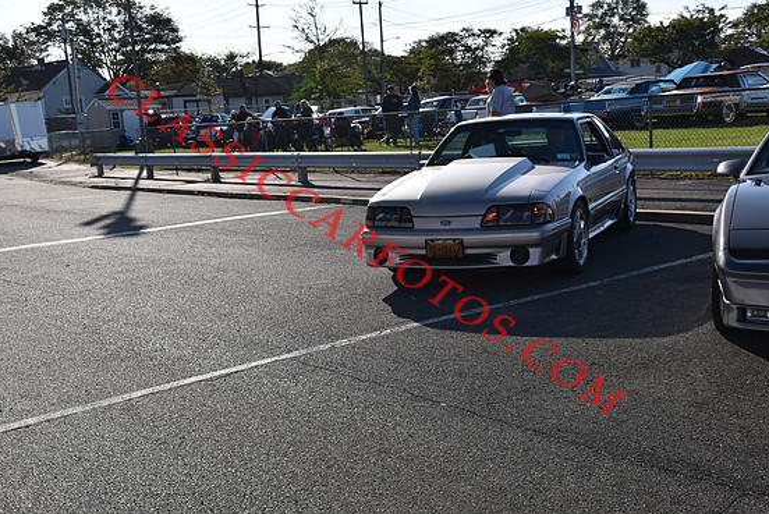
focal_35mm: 43
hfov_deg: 45.8
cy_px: 246
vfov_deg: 31.6
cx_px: 375
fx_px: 909
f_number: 8
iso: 250
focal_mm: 27
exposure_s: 1/250
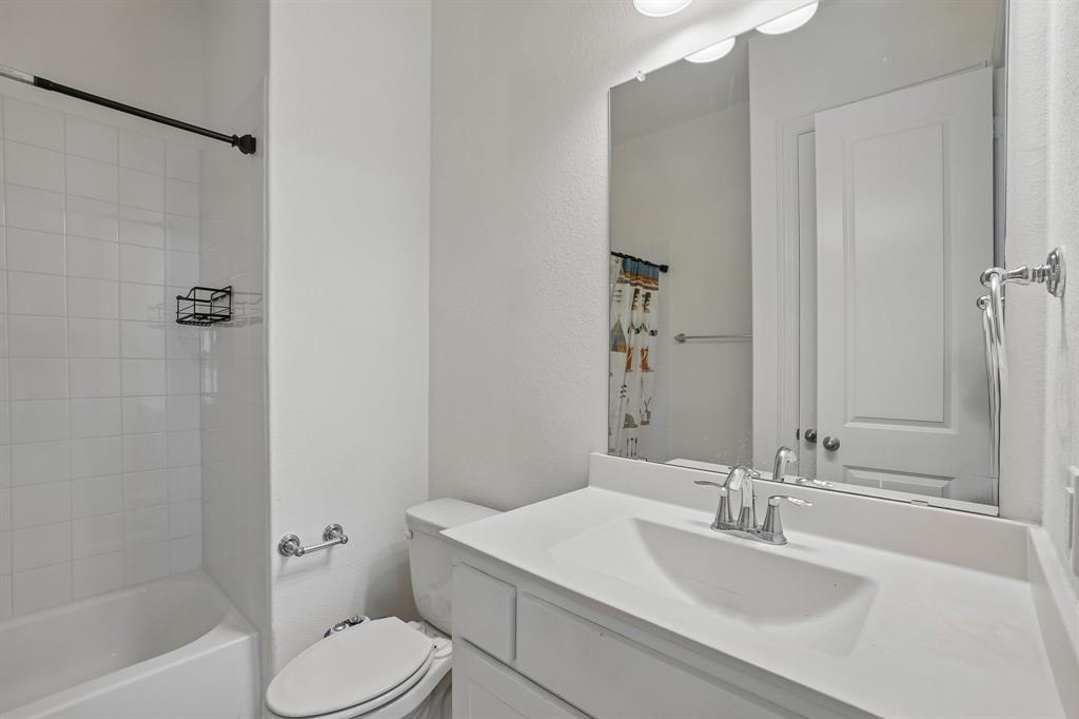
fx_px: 449
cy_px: 360
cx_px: 540
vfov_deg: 77.3
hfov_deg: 100.4
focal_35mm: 15
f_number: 8
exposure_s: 1/40
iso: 400
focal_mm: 10
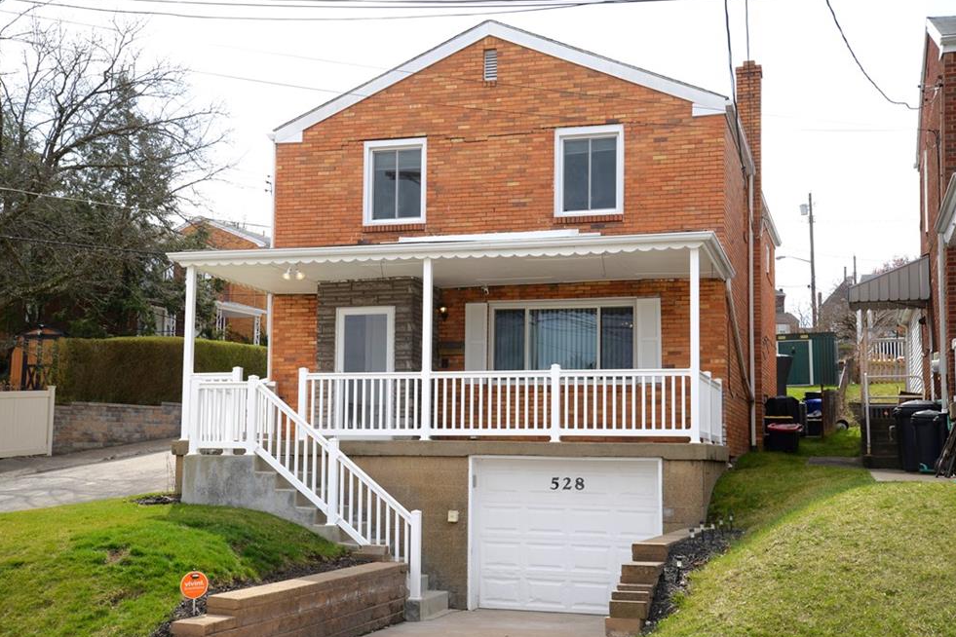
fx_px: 1275
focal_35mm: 48
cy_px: 326
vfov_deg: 28.1
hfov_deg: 41.1
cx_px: 466
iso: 125
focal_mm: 46
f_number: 11
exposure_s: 1/60
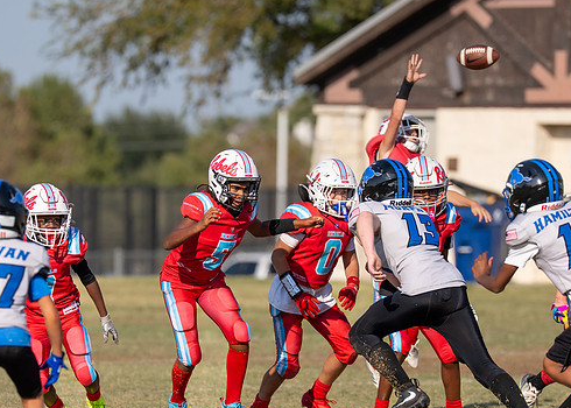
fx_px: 6762
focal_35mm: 417
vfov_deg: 3.5
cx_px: 302
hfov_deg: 4.8
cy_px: 276
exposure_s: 1/3200
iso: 125
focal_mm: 200
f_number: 3.2
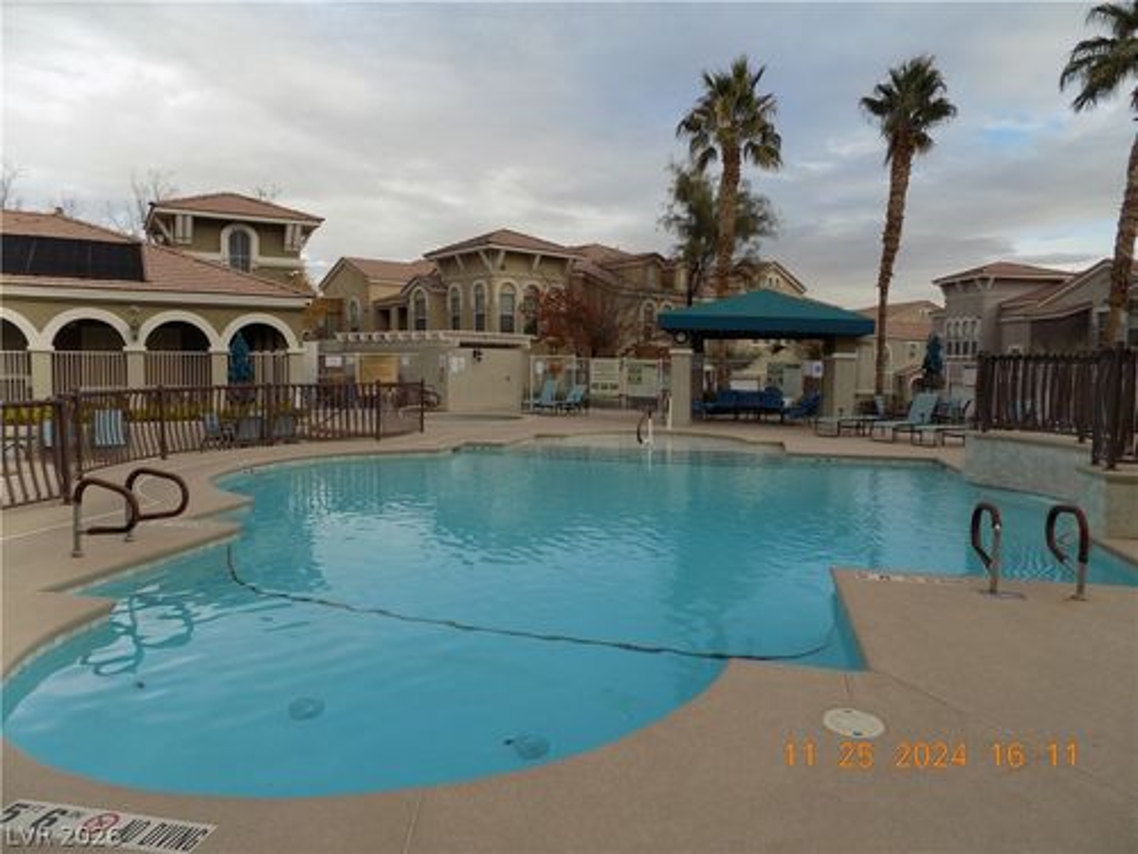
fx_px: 756
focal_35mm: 23
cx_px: 569
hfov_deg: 73.9
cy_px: 427
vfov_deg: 58.9
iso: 80
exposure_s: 1/500
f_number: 3.1
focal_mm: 4
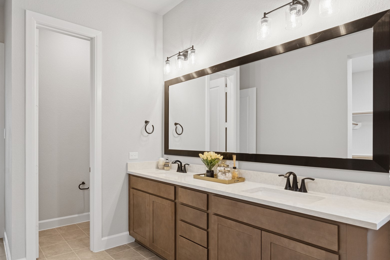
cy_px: 139
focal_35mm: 21
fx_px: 228
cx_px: 140
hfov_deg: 79.3
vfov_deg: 59.5
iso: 400
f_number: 7.1
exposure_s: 1/30
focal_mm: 16
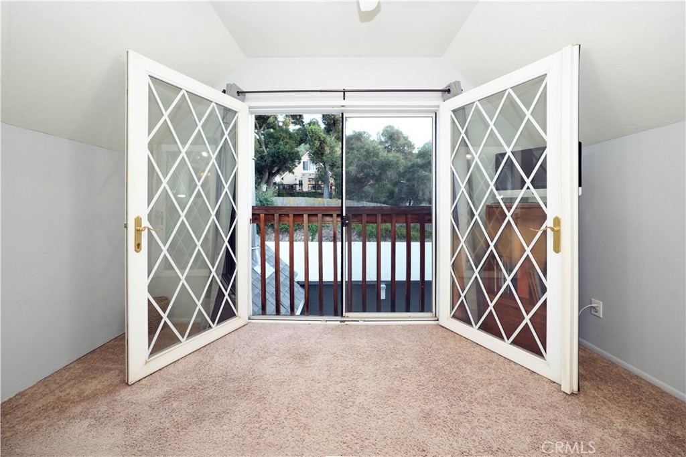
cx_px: 343
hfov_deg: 112.6
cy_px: 228
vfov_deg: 90.0
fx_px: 229
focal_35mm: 12
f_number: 6.3
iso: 200
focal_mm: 12
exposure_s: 1/30
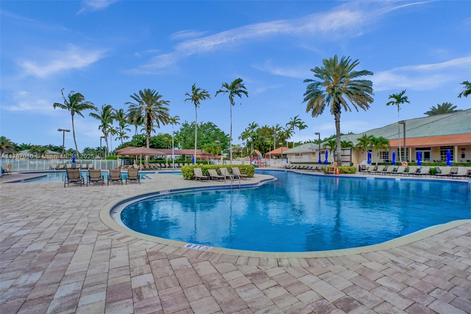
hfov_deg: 96.7
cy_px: 157
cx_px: 236
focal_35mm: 16
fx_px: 209
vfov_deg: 73.7
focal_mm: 16
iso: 1250
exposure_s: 1/500
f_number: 16
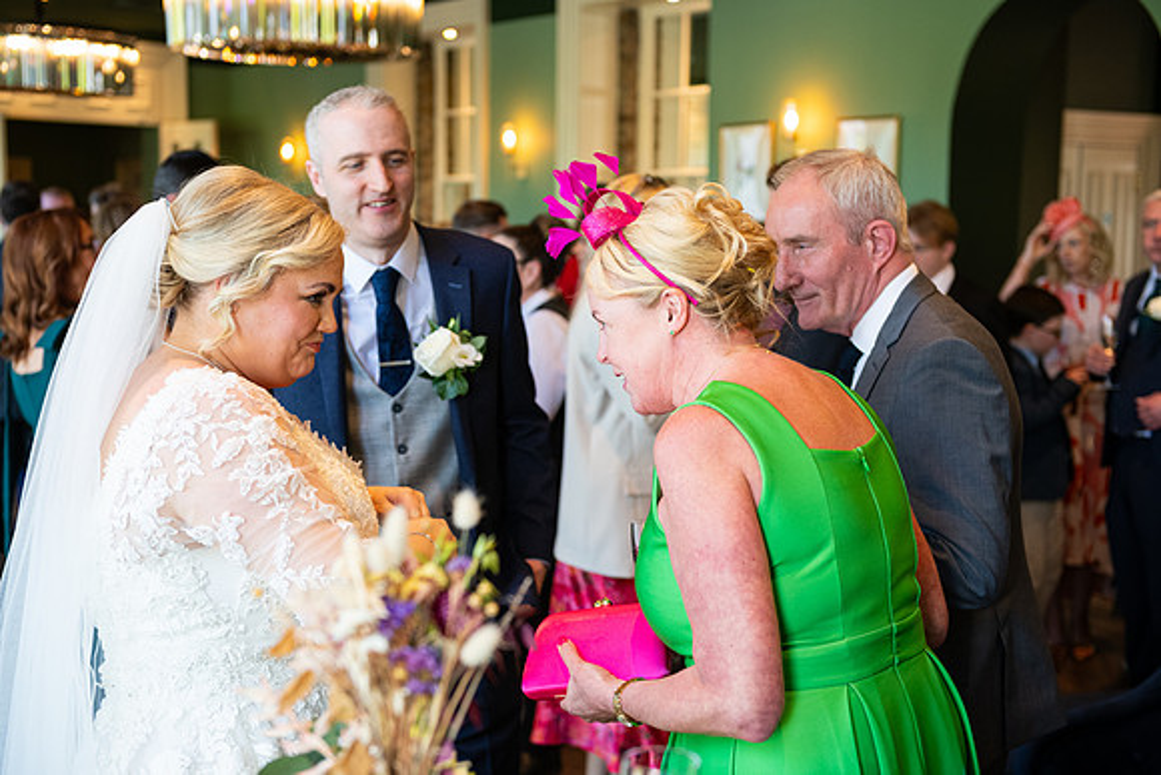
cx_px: 580
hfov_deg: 39.6
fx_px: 1613
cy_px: 388
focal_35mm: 50
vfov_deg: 27.0
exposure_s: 1/160
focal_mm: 50
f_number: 3.5
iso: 800
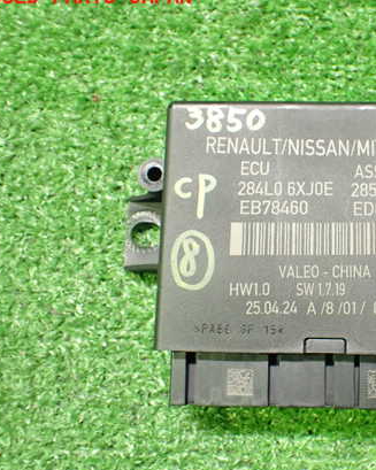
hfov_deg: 33.3
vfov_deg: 42.9
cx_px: 328
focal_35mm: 43
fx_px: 598
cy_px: 240
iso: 1000
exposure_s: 1/30
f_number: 2.3
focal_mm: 5.4
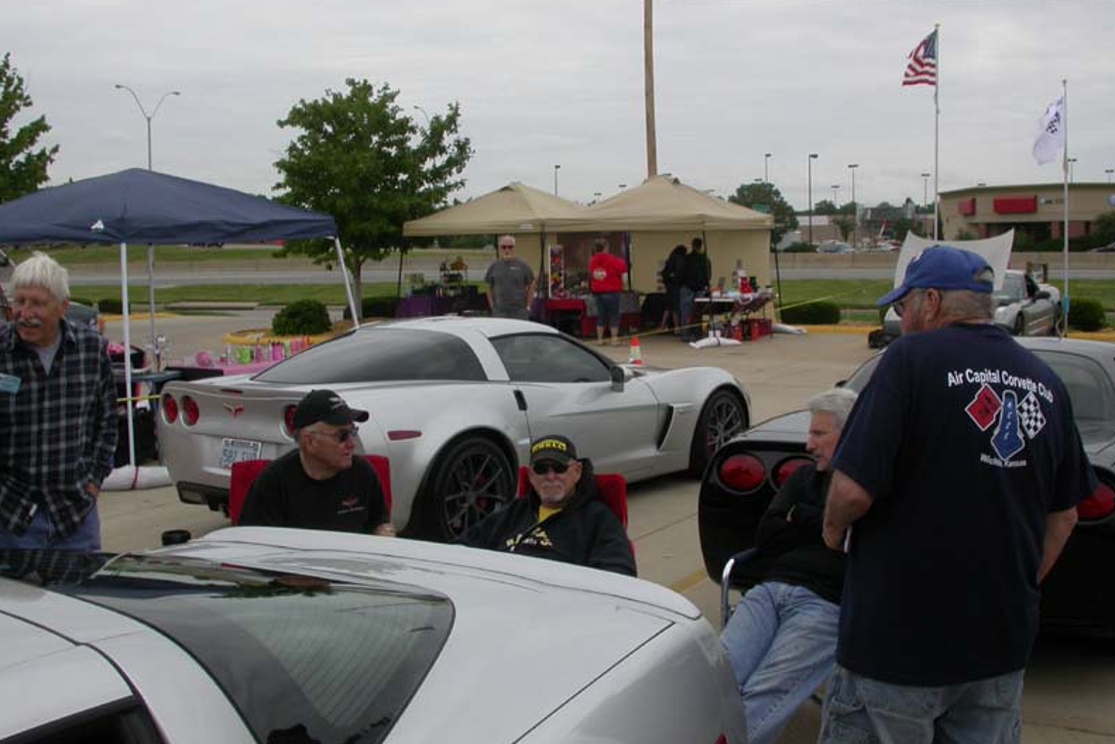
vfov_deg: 33.4
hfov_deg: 48.5
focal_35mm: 40
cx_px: 560
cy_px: 361
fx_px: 1239
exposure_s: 1/295
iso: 100
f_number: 6.7
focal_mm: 7.85
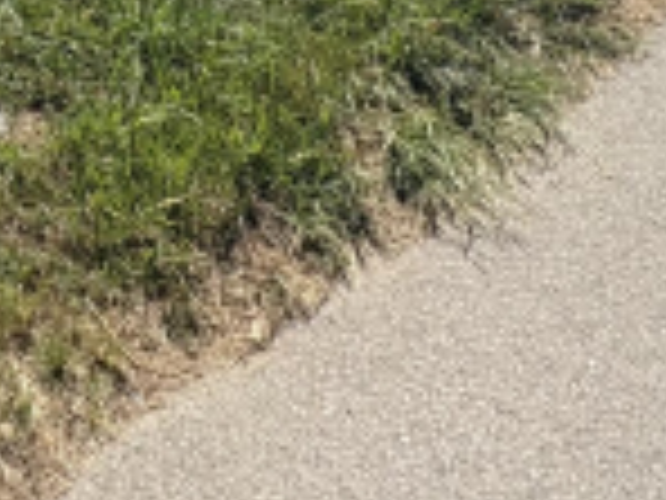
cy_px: -473
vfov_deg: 17.4
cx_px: -331
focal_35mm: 63
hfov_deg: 24.2
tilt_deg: -4.9
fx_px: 1212
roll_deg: -3.4
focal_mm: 2.22
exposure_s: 1/1299
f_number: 2.2
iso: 50
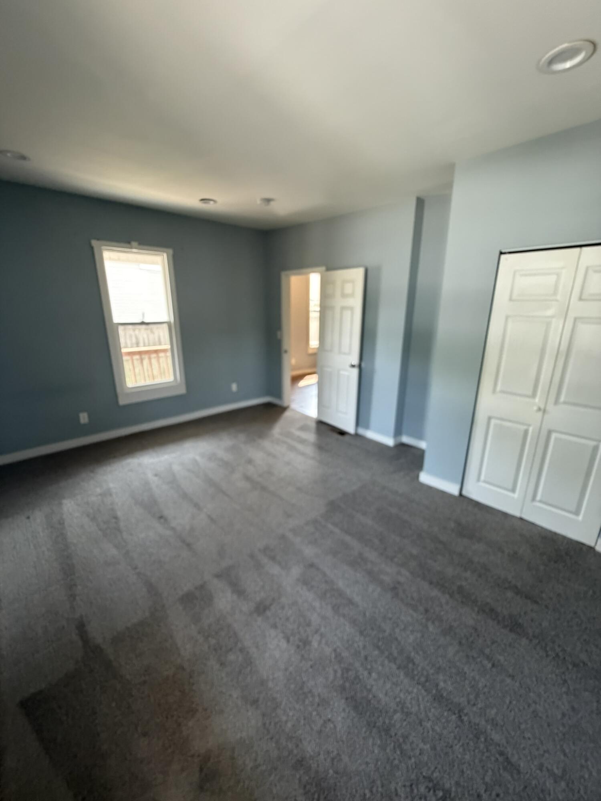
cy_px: 400
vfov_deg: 102.1
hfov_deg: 85.7
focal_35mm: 14
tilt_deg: -15.5
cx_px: 300
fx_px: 324
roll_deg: -0.9
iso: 400
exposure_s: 1/60
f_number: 2.2
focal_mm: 2.22
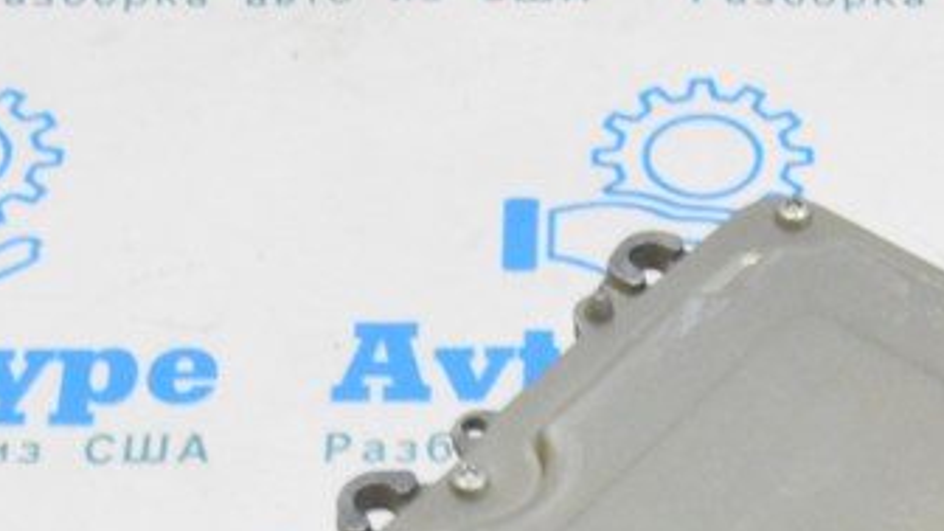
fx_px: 2879
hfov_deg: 18.3
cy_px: 931
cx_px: 837
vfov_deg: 10.0
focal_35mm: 115
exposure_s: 1/15
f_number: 20
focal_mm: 24
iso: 6400
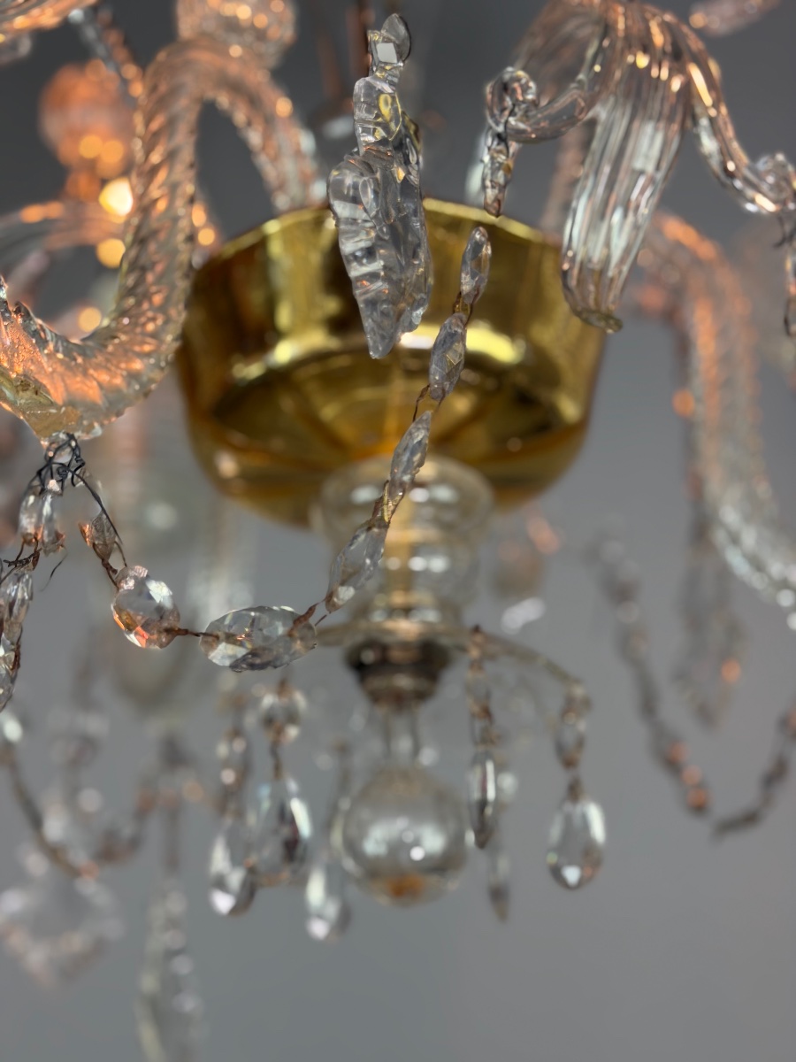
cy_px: 531
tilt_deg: +23.4
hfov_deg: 30.3
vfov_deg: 39.7
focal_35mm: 48
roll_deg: +1.3
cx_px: 398
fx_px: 1472
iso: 100
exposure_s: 1/50
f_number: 1.78
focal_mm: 6.76
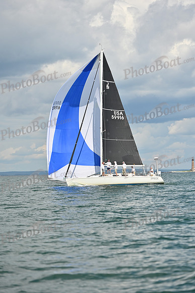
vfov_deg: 15.2
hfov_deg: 10.2
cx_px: 98
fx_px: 1096
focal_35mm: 135
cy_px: 146
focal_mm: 135
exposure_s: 1/2500
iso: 250
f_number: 3.5
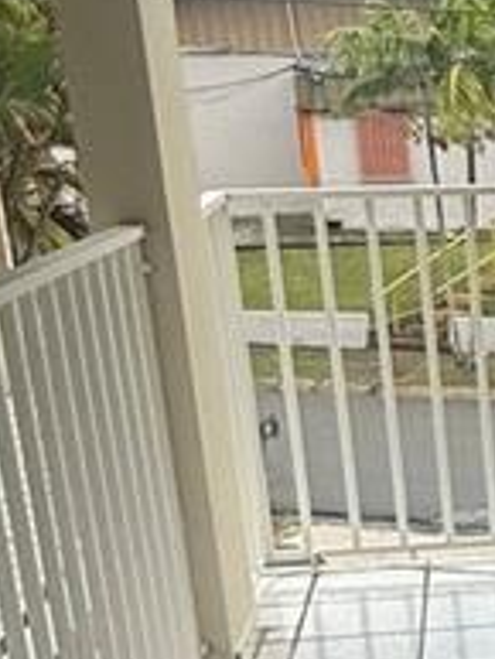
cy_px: 659
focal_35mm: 87
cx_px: 891
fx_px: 1657
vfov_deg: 21.7
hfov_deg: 14.8
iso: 50
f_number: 2.2
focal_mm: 2.22
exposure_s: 1/1464
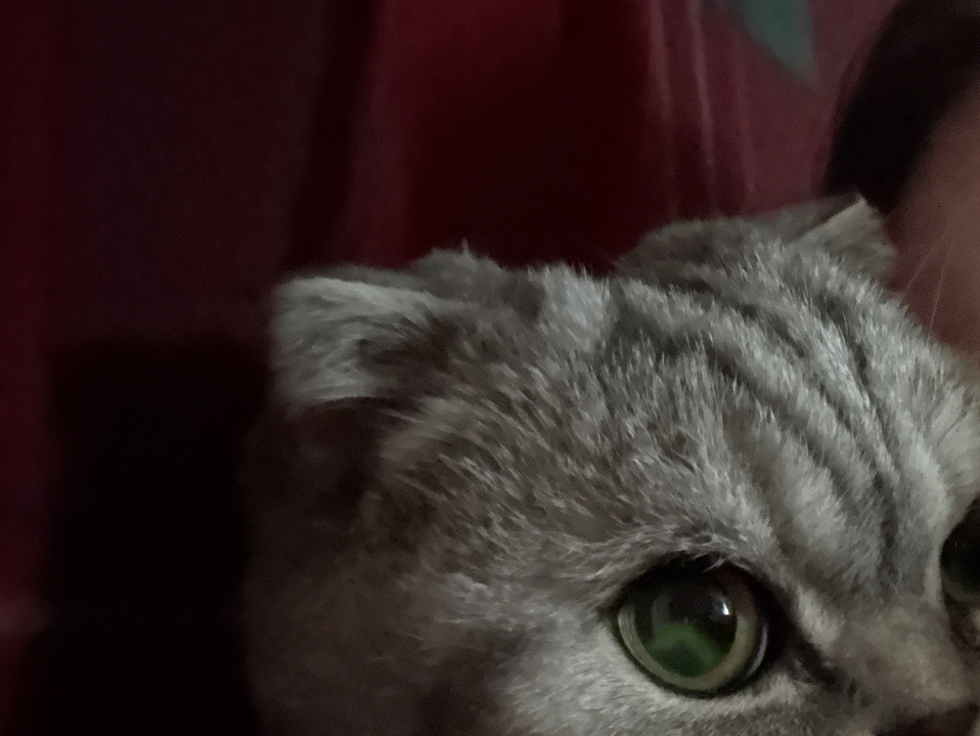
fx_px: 1359
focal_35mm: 48
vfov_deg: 28.3
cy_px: 745
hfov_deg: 36.5
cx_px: 927
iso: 2000
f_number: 1.9
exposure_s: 1/15
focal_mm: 2.69
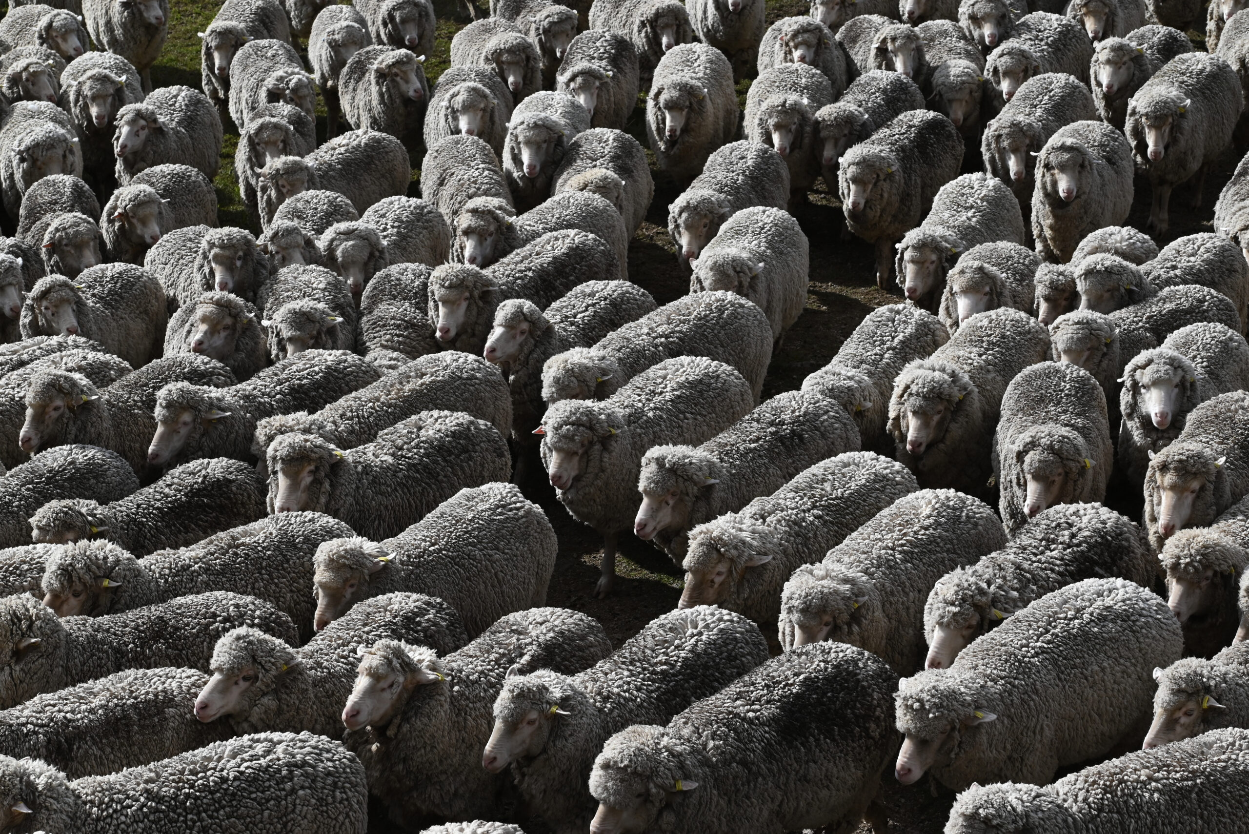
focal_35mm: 92
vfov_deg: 14.9
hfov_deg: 22.1
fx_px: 3193
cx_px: 624
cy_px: 417
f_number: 11
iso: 400
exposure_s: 1/1000
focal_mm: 92
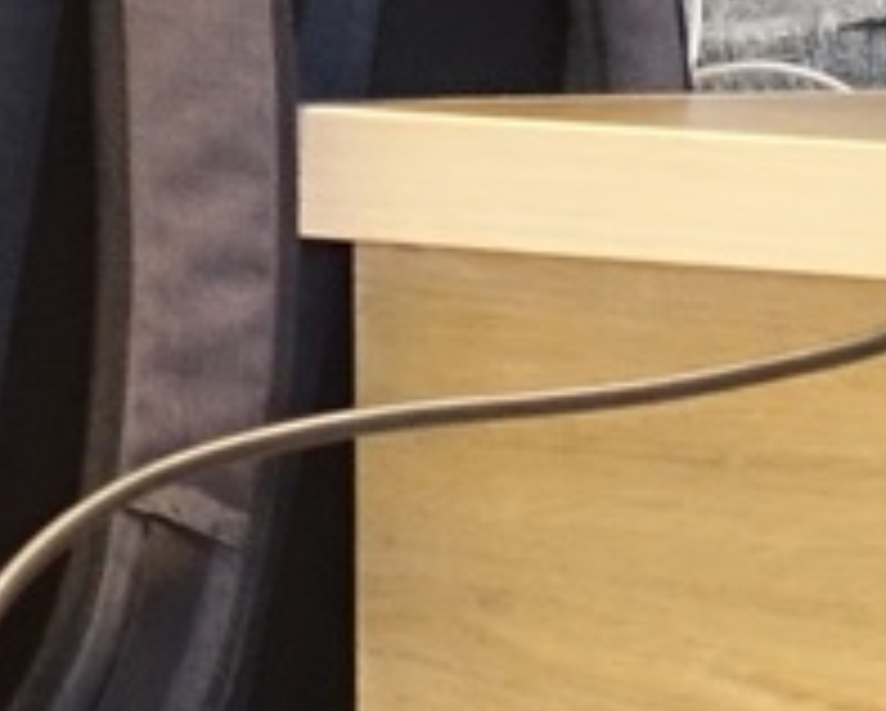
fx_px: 10499
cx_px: -1475
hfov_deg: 4.7
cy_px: -724
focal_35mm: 400
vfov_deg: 3.8
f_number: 2.8
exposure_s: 1/80
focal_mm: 25.7
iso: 1000
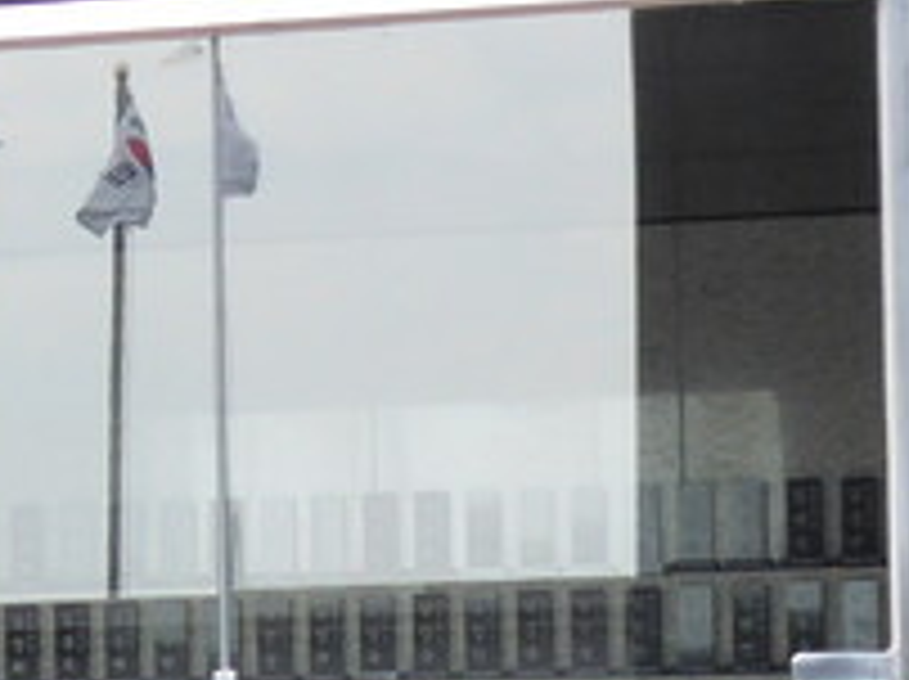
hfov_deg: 9.4
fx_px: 5298
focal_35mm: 202
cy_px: 716
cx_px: -590
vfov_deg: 7.3
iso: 100
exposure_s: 1/100
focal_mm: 5.8
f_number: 3.6
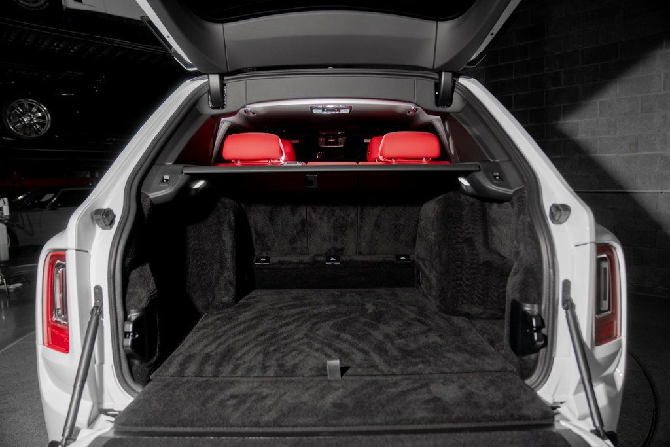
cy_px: 224
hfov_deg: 73.7
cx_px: 335
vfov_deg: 53.1
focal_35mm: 24
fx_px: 447
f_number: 2.8
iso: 400
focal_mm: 24
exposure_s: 1/125
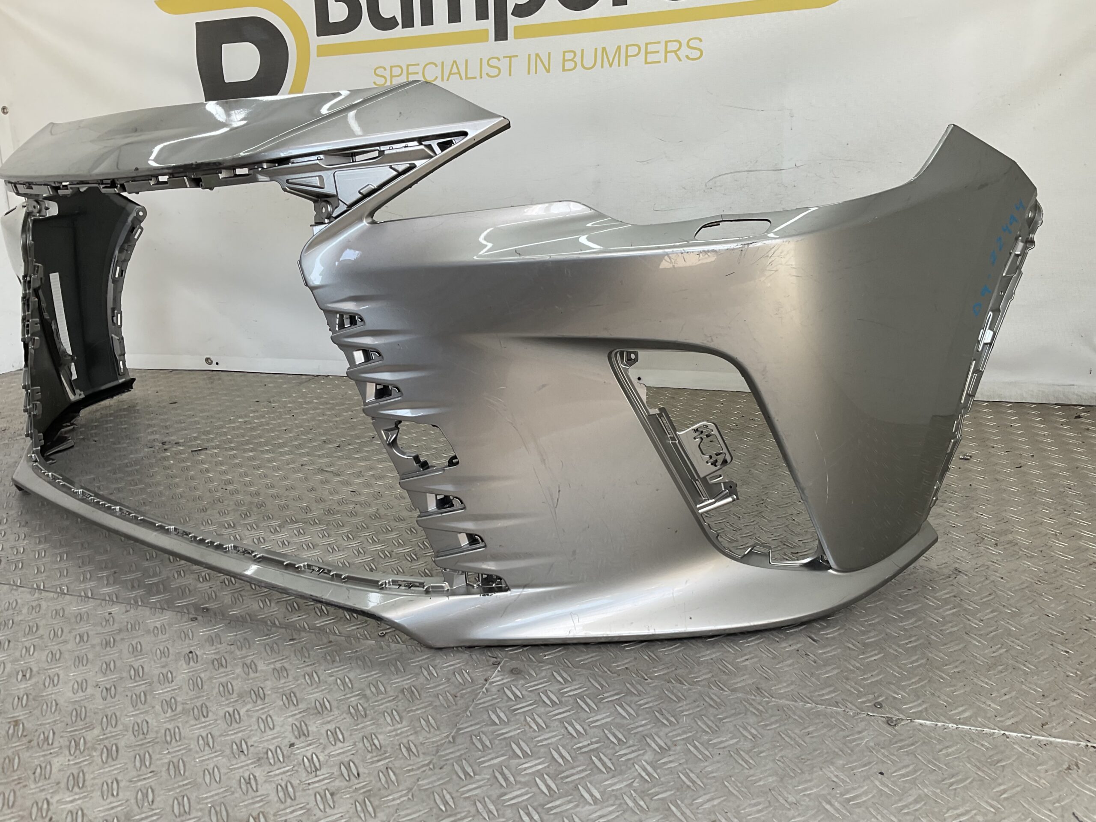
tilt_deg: -17.7
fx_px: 918
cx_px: 548
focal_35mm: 29
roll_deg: +2.9
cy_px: 411
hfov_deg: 61.7
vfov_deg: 48.2
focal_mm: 3
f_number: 1.8
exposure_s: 1/154
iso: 16
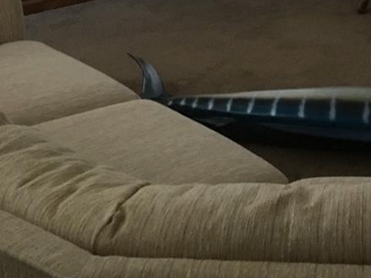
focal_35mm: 99
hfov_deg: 19.3
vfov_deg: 13.7
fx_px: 1061
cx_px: 363
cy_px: -177
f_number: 2.2
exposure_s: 1/10
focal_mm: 4.15
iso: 100
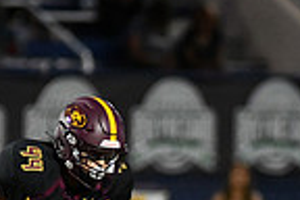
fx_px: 10049
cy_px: 322
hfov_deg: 1.7
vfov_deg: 1.1
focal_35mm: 1206
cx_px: 281
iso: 6400
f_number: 4
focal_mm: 300
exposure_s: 1/1250
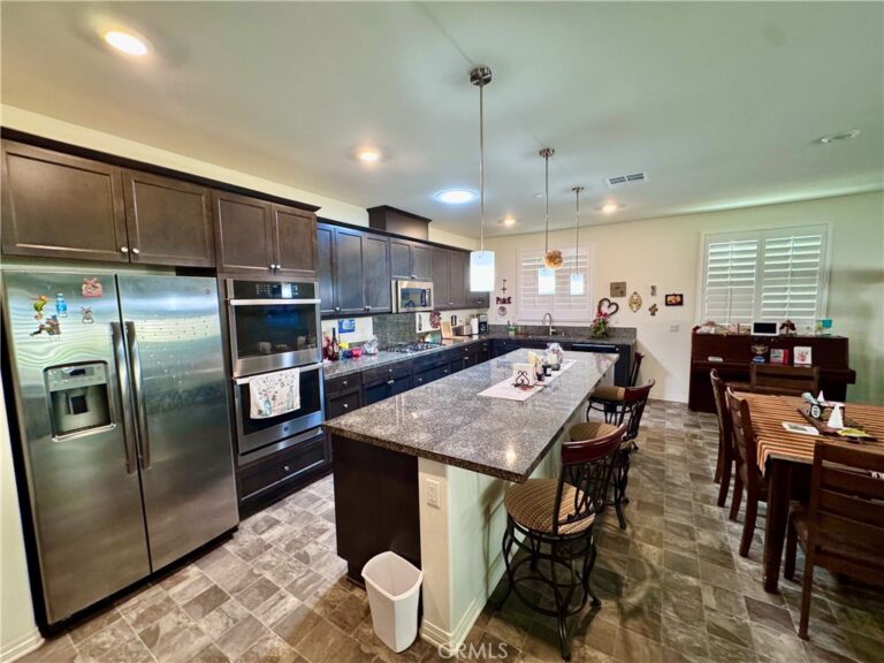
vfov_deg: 85.7
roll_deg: +0.7
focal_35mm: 14
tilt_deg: -6.5
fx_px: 358
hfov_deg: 102.1
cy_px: 332
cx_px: 442
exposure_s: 1/60
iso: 320
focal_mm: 2.22
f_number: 2.2
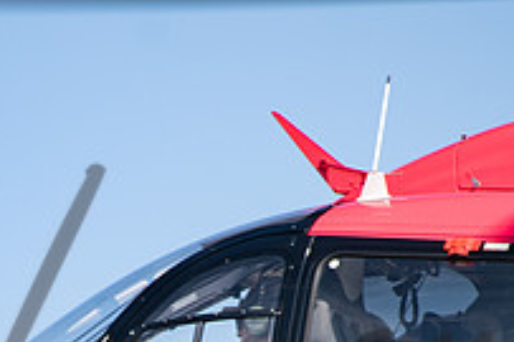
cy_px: 452
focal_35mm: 943
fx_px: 13453
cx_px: 129
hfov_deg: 2.2
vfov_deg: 1.5
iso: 100
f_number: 5.6
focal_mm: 220
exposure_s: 1/320
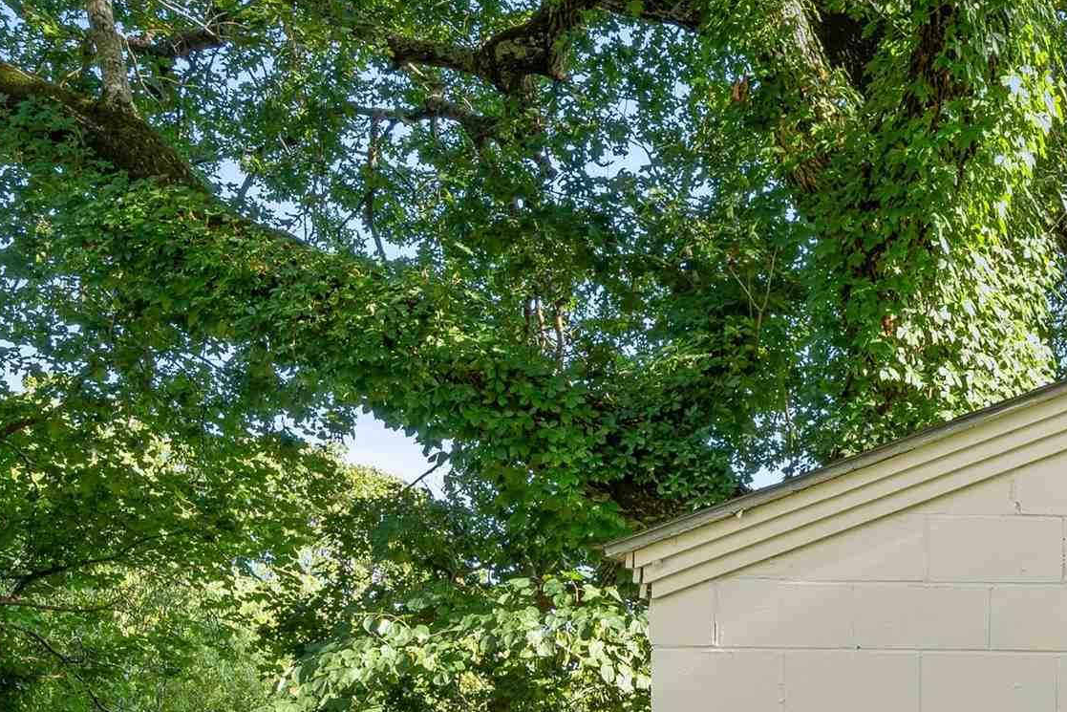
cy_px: 851
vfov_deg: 19.4
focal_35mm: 66
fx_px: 1956
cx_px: 1381
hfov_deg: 26.1
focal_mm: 16
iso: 200
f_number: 9
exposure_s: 1/25
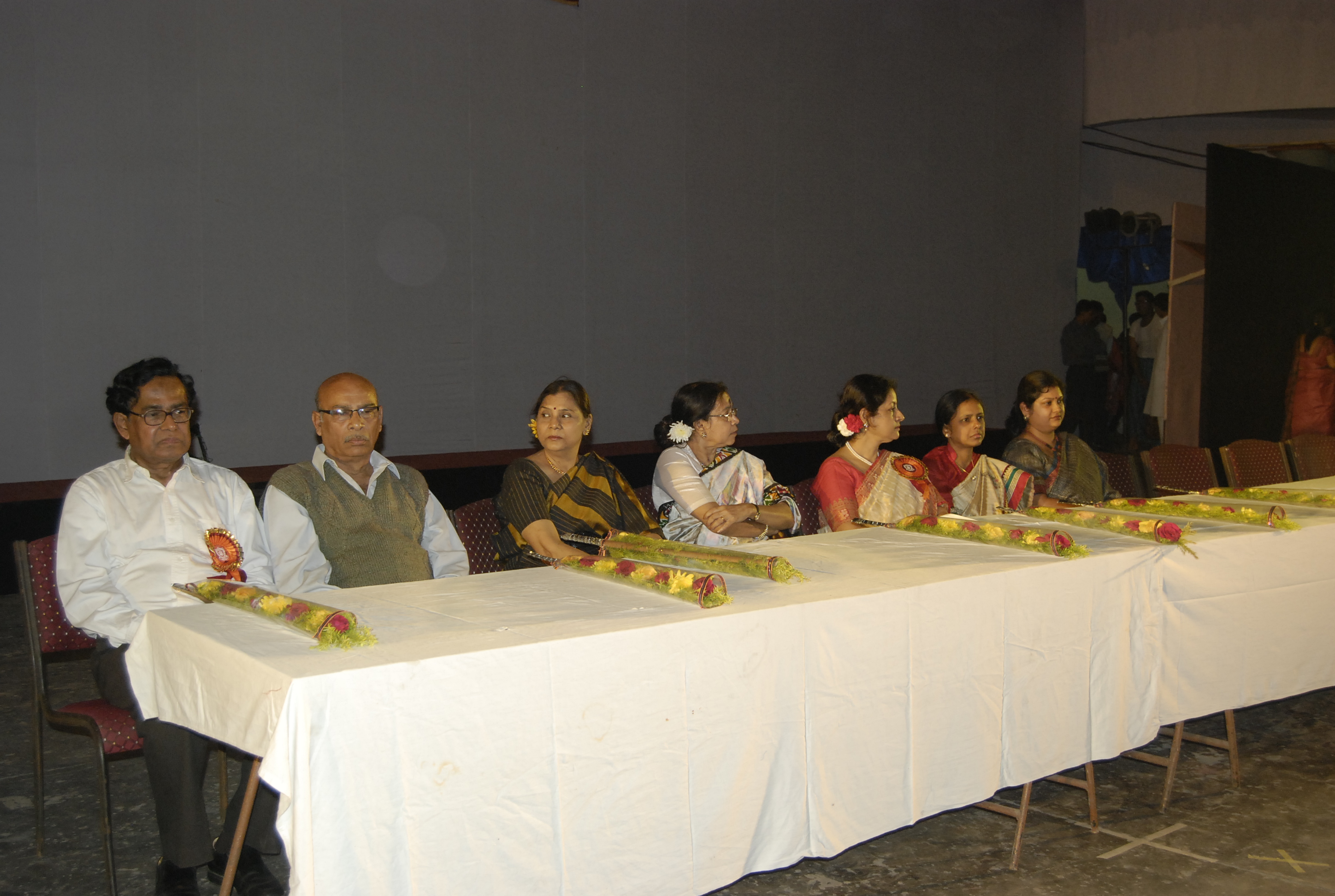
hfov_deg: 49.5
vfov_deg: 34.4
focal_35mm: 39
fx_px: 1449
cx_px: 668
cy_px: 448
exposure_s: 1/125
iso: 640
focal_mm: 26
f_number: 5.6
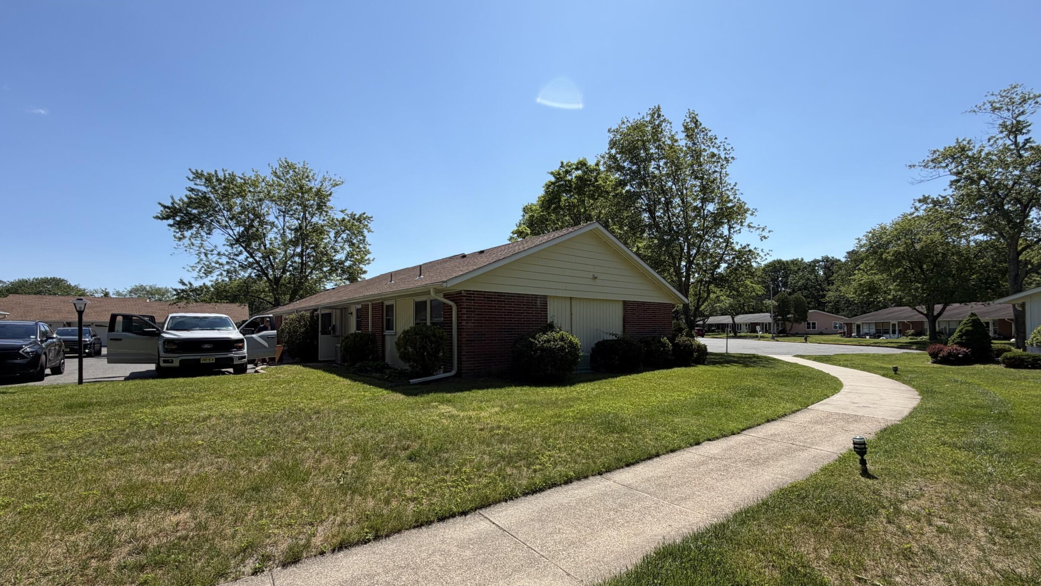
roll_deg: +0.3
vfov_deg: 66.9
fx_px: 442
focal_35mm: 16
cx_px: 531
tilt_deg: +1.0
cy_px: 324
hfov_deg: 99.4
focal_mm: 2.22
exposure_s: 1/901
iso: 20
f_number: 2.2
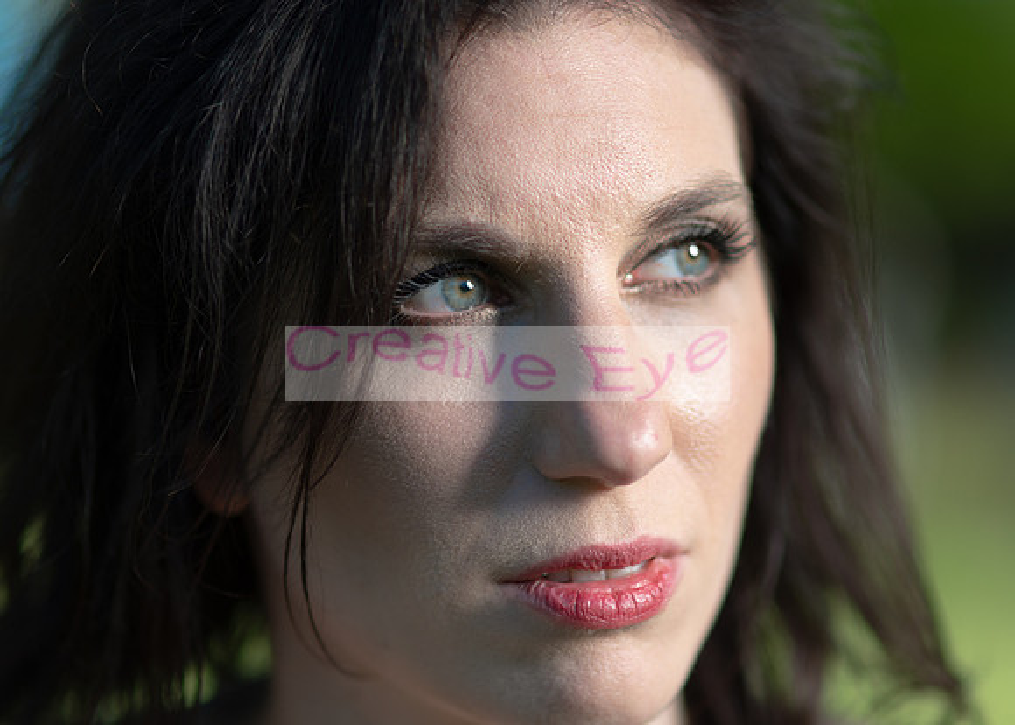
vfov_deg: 10.6
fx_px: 3922
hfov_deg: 14.7
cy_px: 362
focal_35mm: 136
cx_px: 461
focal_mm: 85
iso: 100
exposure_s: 1/4000
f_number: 1.4
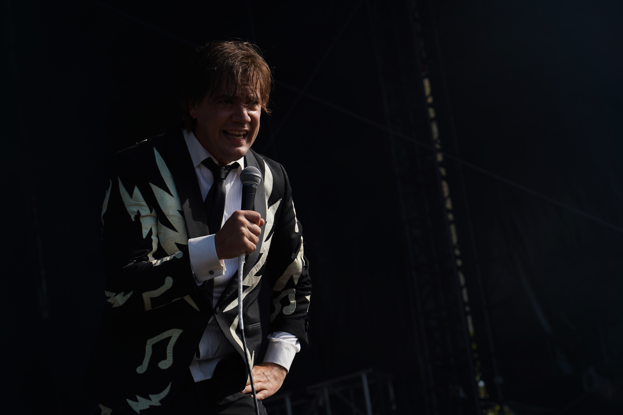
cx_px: 312
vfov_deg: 13.0
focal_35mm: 105
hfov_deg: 19.5
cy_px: 208
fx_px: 1817
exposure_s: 1/400
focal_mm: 105
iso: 100
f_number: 7.1
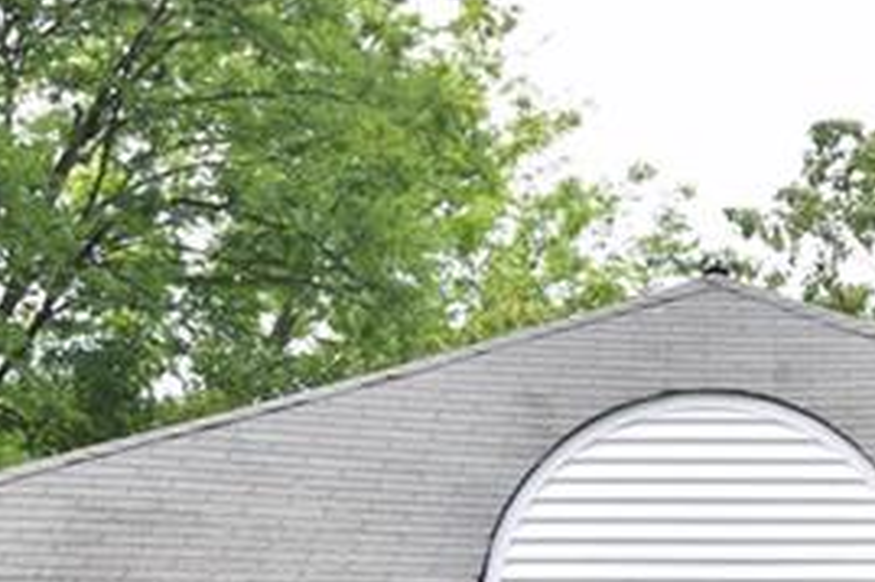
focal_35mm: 137
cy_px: 823
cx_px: 699
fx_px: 3328
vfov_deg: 9.8
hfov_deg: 14.9
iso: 100
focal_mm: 24
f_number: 5.6
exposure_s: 1/200
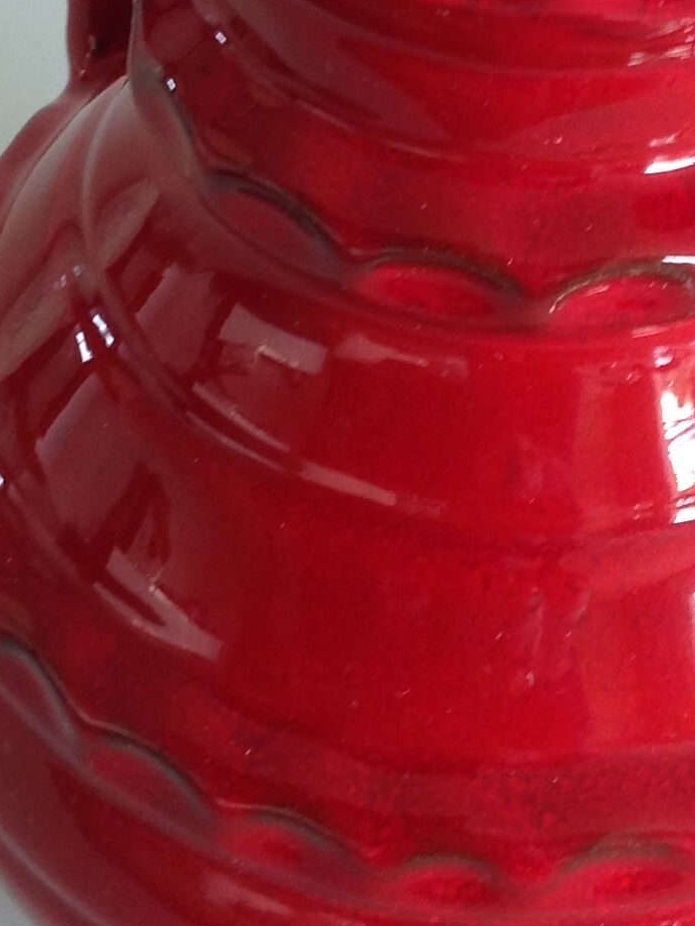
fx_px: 2623
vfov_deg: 19.6
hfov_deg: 15.1
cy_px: 41
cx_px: 371
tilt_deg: -40.9
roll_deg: -1.9
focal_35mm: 98
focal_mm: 4.28
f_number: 2.4
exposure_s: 1/15
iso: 64
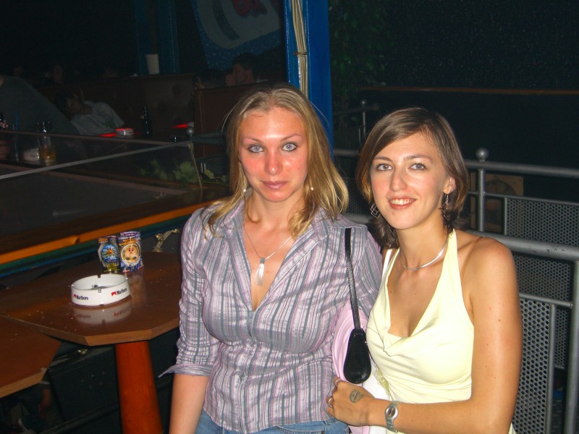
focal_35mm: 46
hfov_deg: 41.2
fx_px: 769
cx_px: 290
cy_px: 217
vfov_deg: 31.5
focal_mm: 9.5
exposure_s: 1/60
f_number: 3.1
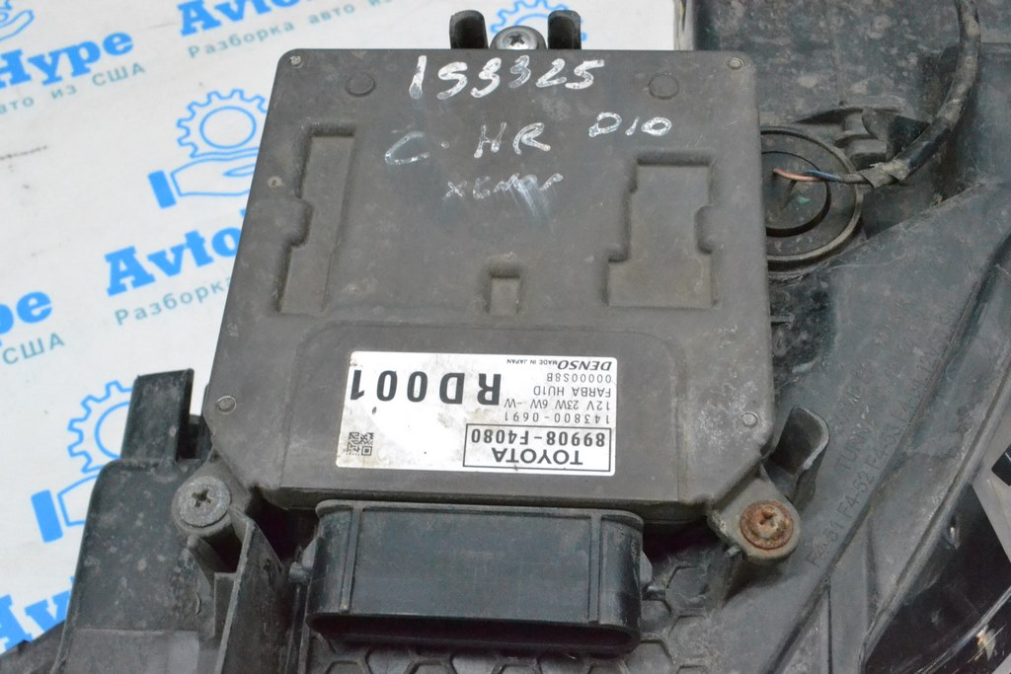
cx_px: 506
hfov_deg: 43.6
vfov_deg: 29.9
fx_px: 1264
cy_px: 337
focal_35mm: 45
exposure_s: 1/100
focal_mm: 30
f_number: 13
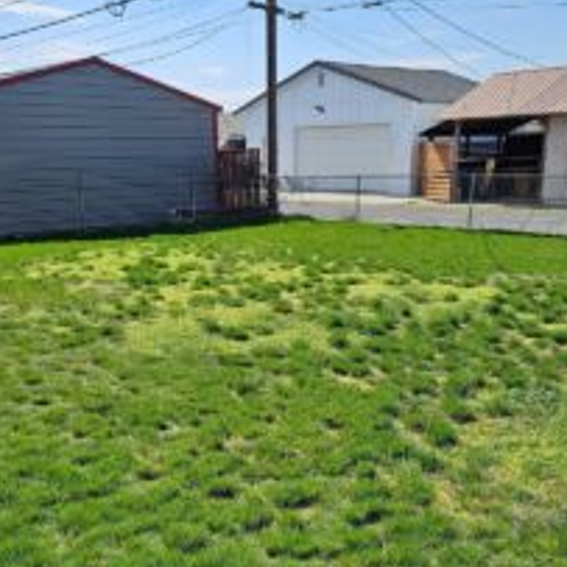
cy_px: 385
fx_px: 741
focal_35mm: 40
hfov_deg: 41.8
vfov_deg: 41.2
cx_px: 265
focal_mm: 5.4
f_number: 1.8
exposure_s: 1/1951
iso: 25
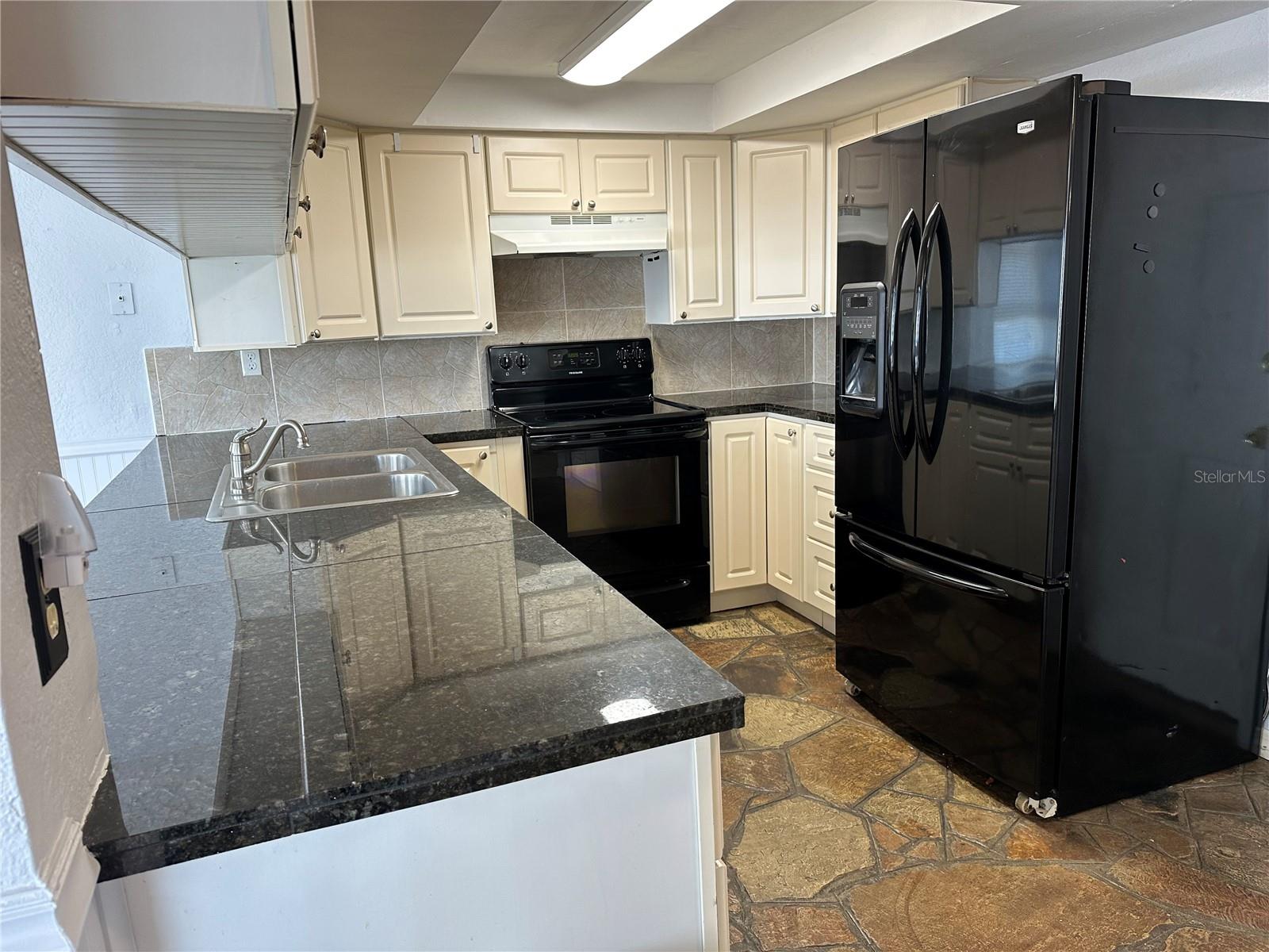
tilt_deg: -11.2
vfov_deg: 56.8
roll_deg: +2.4
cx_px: 634
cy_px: 476
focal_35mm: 24
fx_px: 880
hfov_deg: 71.6
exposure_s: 1/120
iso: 125
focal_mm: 6.86
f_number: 1.78
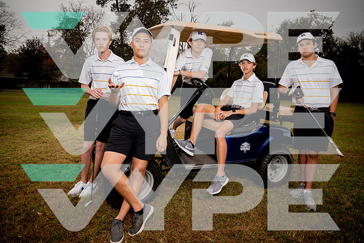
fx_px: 243
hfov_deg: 73.7
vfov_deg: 53.2
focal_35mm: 24
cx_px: 182
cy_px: 122
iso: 400
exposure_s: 1/250
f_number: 11
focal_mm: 24
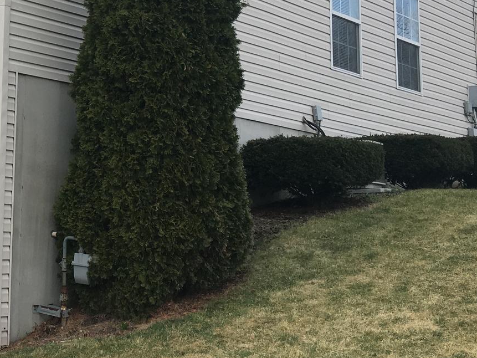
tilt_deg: +12.9
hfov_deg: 26.1
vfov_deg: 20.7
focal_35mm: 69
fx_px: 951
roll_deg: -2.1
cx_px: -38
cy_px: 11
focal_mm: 4.15
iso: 25
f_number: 2.2
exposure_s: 1/769
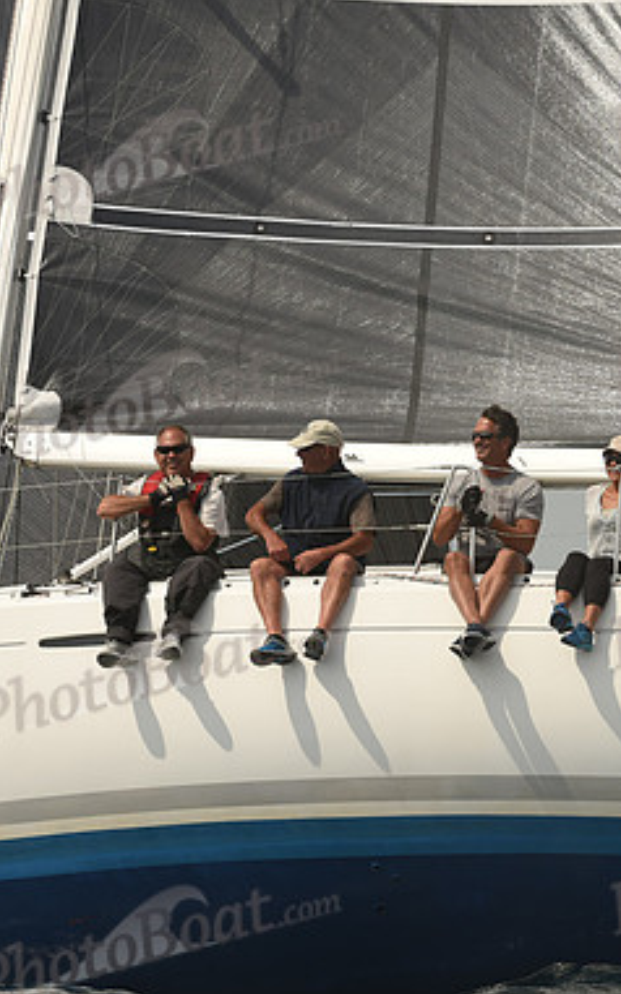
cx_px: 477
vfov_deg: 6.8
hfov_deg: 4.2
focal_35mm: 310
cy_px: 502
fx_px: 8398
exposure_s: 1/800
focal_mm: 200
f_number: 8
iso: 250
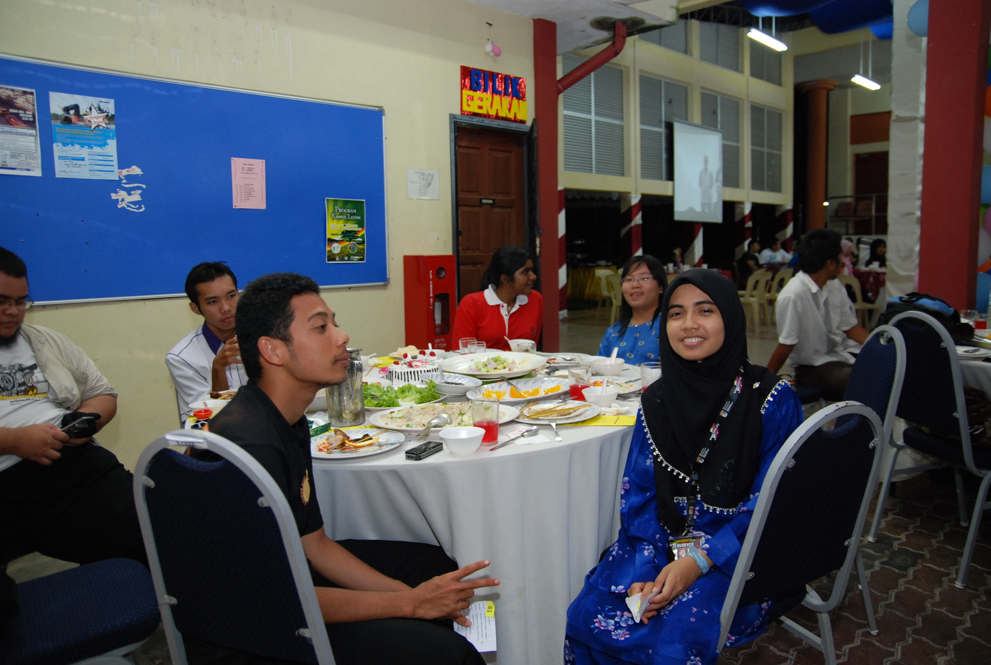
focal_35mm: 26
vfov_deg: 50.6
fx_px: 703
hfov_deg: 70.3
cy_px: 332
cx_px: 496
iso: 500
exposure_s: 1/60
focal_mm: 17
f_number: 2.8
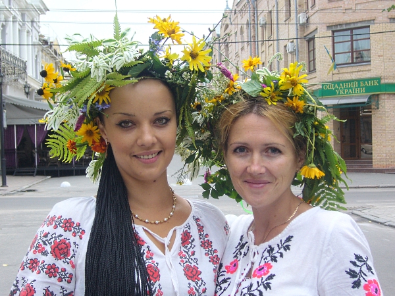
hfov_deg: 34.9
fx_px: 628
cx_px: 198
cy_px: 148
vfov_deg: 26.6
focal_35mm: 55
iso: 80
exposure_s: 1/200
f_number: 3.5
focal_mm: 9.1
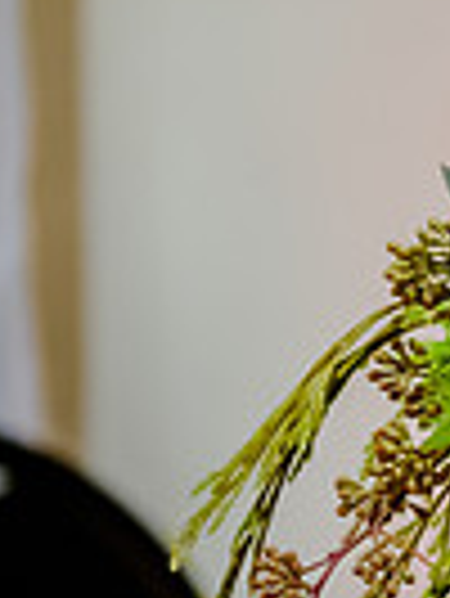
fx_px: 3807
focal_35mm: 220
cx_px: 1013
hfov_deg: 6.5
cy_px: 317
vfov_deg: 9.0
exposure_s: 1/160
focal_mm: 44
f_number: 2.8
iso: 4000
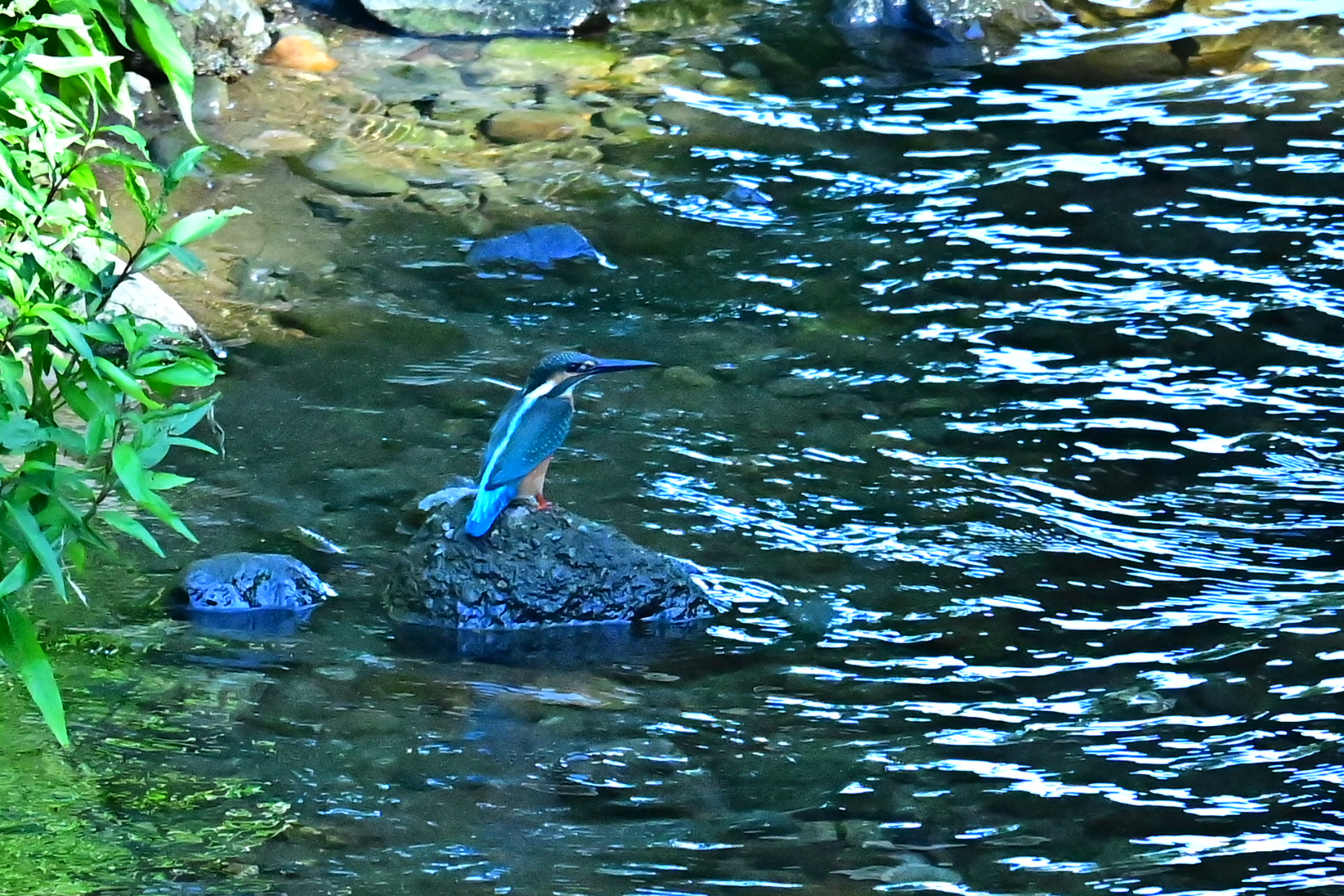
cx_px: 672
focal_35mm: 375
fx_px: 13999
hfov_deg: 5.5
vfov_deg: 3.7
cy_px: 448
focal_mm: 250
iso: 3200
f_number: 6.3
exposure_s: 1/2000
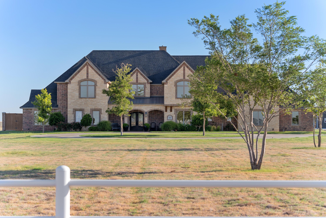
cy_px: 109
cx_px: 163
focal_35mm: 70
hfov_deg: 28.8
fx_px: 634
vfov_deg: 19.5
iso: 40
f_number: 5.6
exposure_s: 1/200
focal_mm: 70
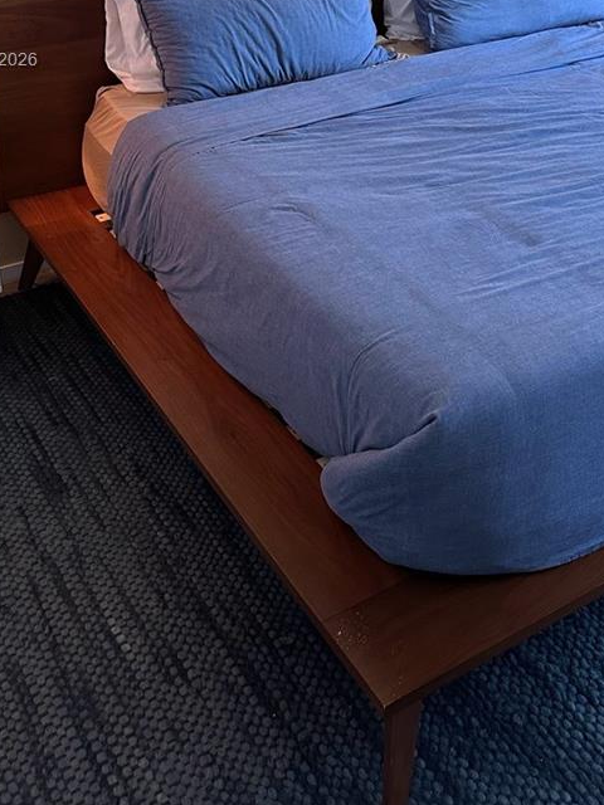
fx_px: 1047
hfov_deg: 32.1
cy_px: 62
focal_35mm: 45
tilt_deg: -16.9
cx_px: 371
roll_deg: +0.9
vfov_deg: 38.8
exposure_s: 1/60
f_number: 1.78
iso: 250
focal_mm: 6.86
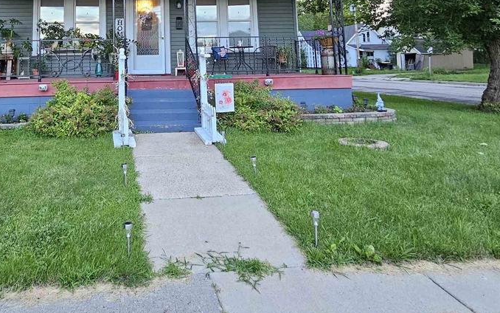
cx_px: 150
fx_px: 354
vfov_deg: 42.5
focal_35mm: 26
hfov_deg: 67.6
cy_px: 16
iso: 200
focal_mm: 2.2
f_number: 2.2
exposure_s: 1/100
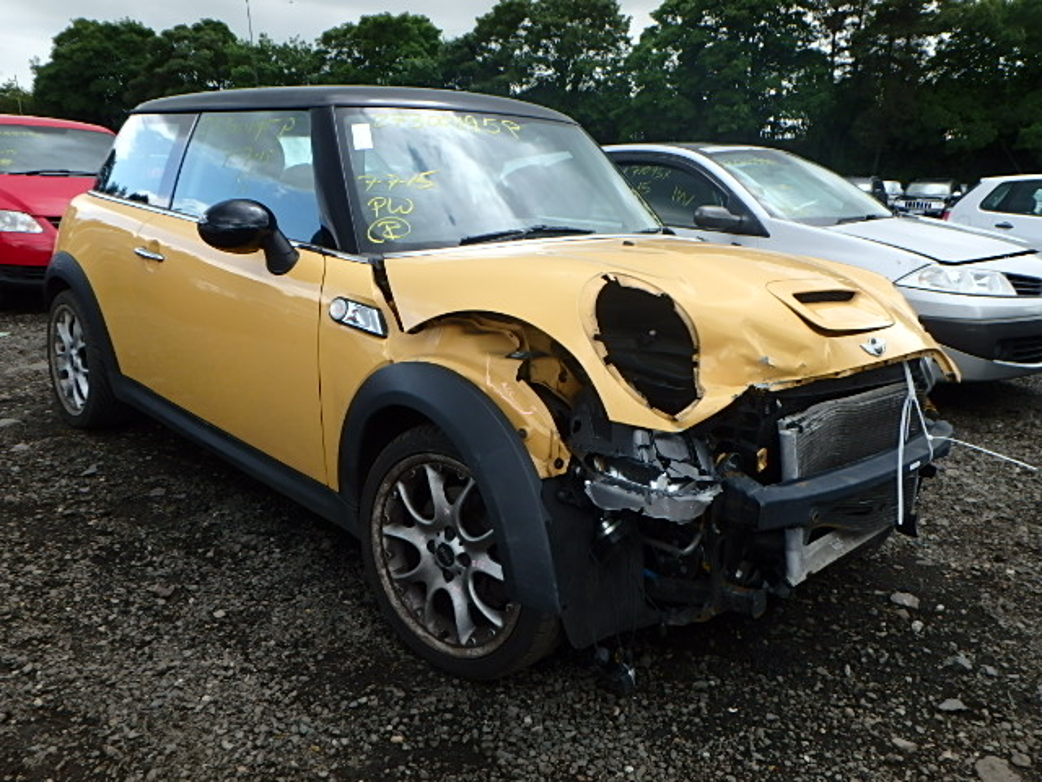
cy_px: 391
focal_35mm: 29
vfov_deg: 48.2
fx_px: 873
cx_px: 521
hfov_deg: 61.7
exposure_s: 1/160
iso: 125
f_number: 4.6
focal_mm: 5.2
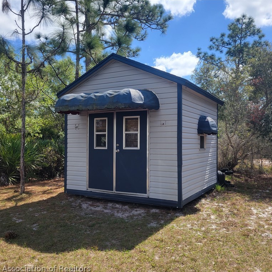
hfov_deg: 52.5
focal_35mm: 31
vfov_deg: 52.5
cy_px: 137
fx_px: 276
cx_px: 143
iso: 40
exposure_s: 1/1809
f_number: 1.8
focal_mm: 5.4
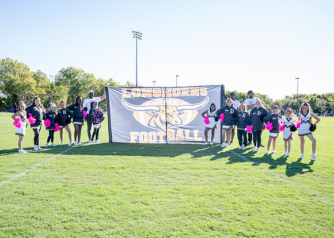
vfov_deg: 47.9
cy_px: 132
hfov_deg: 63.7
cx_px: 151
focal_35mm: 28
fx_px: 268
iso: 500
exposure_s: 1/1250
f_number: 4
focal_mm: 24
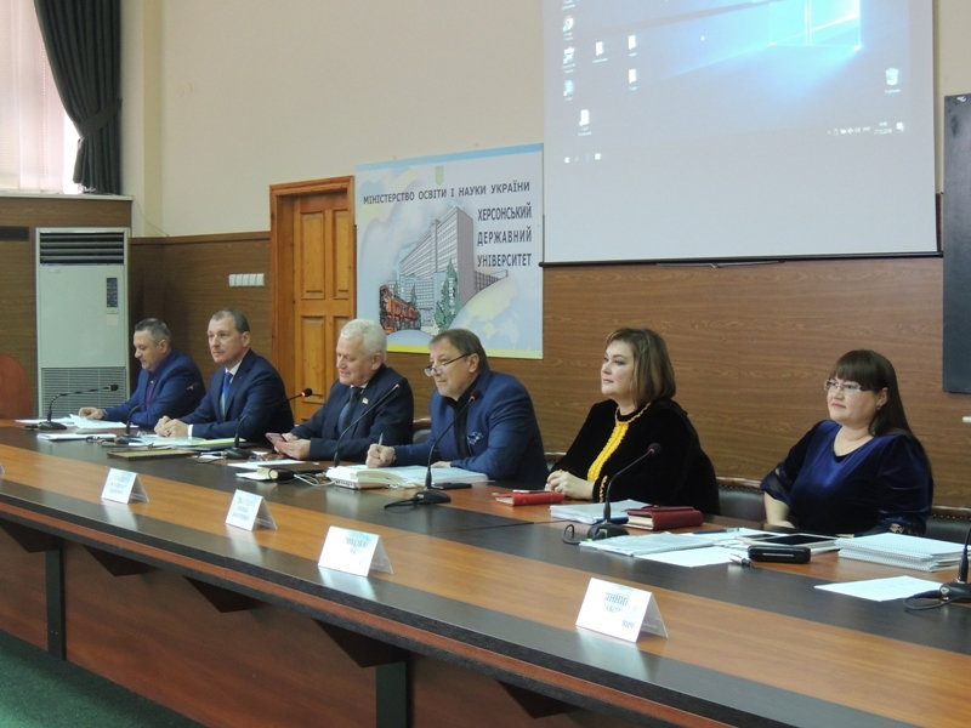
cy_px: 364
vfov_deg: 24.4
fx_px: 1683
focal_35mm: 60
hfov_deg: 32.2
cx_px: 486
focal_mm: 10.7
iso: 800
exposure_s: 1/15
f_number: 3.7
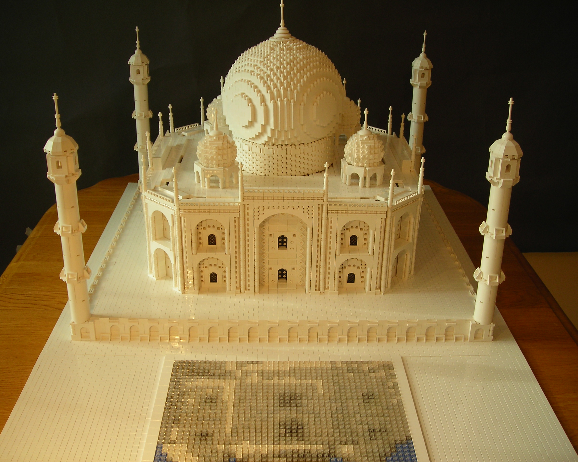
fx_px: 684
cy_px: 230
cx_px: 281
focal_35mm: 40
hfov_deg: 45.8
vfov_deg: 37.3
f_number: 3.2
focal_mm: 6.3
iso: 50
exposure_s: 1/31.6
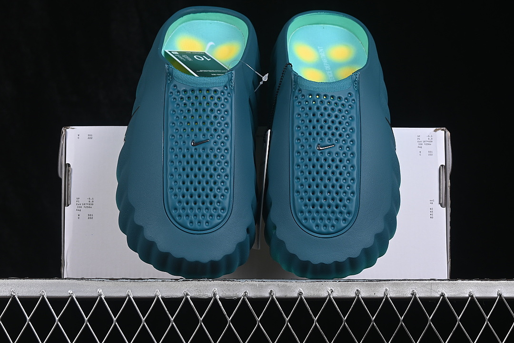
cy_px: 172
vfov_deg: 18.2
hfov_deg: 27.0
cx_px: 257
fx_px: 1071
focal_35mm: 75
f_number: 8
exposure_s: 1/80
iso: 160
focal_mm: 50
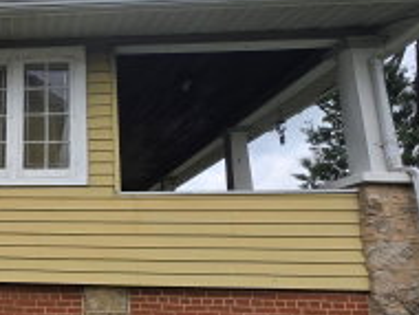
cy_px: 194
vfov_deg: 40.5
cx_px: -20
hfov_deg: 43.3
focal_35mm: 35
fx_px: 424
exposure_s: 1/2000
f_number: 1.9
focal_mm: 2.2
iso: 64
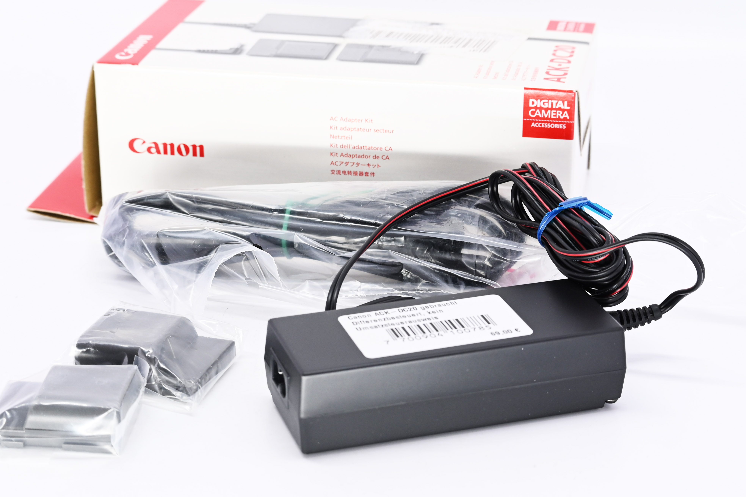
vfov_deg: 16.3
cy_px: 248
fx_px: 1741
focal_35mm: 84
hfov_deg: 24.2
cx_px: 373
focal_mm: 56
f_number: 9
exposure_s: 1/160
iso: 500
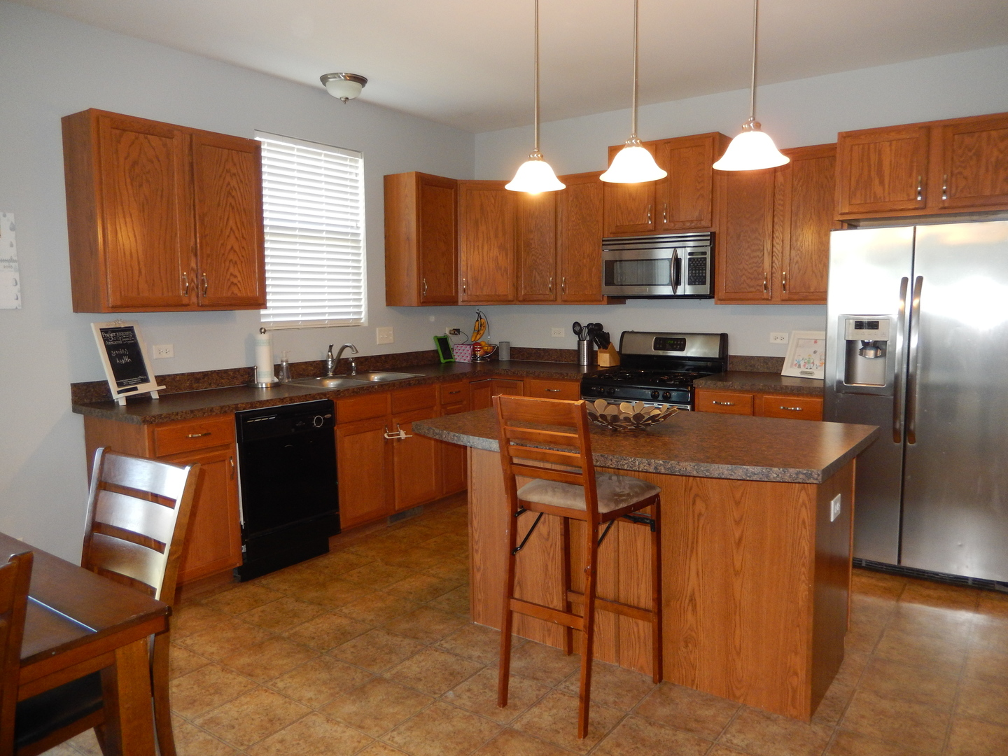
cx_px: 504
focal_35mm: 25
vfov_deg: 54.9
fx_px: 728
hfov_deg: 69.4
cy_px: 378
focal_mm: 4.5
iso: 280
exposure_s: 1/30
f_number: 3.4
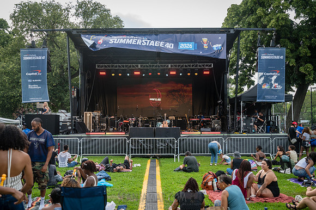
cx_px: 158
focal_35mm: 35
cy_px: 105
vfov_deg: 37.7
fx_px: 308
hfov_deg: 54.4
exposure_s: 1/1000
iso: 500
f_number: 4
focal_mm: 35
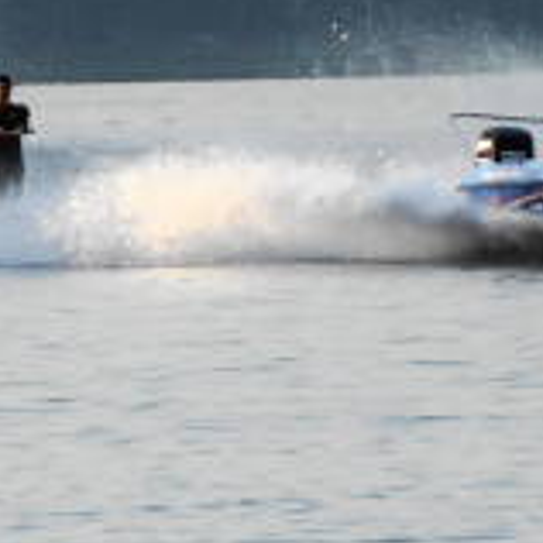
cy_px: 186
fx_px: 17179
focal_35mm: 968
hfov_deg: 1.8
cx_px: -462
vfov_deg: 1.8
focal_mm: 120
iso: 100
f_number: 5.6
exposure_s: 1/200
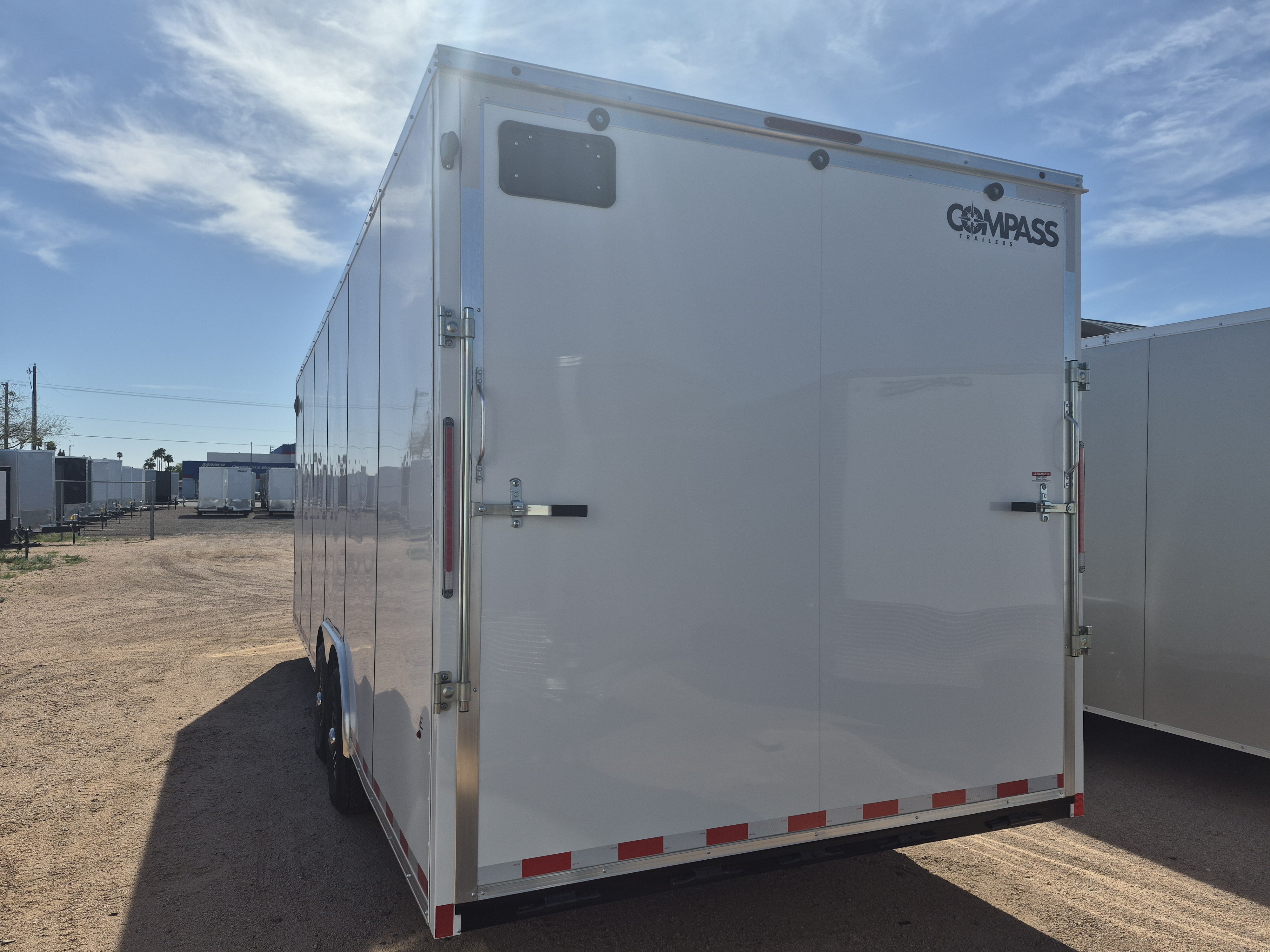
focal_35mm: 23
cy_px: 476
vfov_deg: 58.9
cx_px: 635
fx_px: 844
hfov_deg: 73.9
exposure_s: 1/7696
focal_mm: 5.4
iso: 64
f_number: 1.8
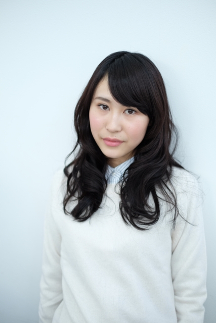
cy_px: 162
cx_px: 108
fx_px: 477
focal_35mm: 53
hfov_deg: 25.5
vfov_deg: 37.5
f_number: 1.4
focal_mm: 35
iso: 200
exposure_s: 1/180
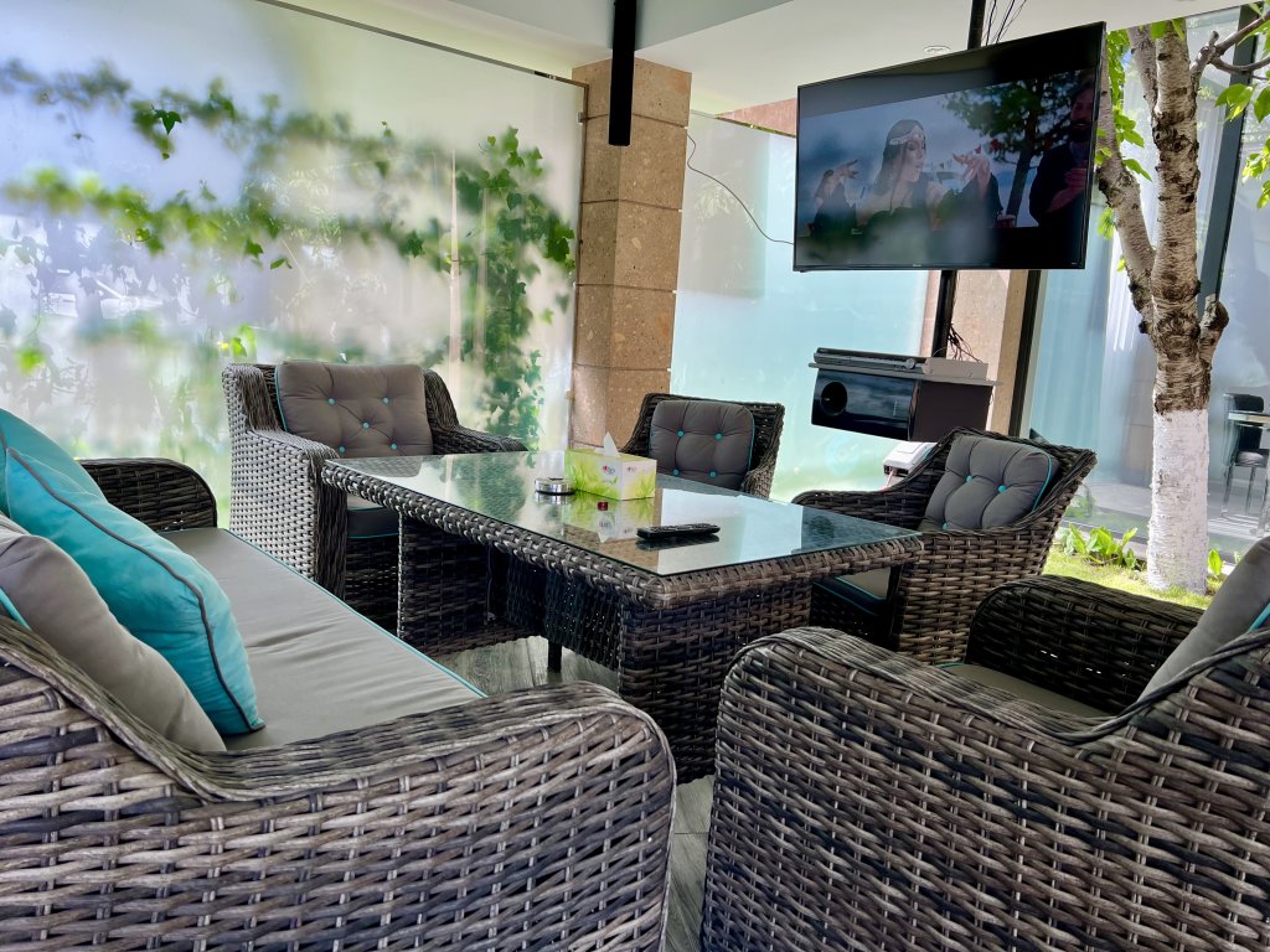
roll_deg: -4.1
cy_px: 476
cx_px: 635
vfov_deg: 53.1
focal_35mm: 26
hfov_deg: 67.3
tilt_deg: -9.2
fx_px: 954
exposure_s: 1/342
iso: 50
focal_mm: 5.7
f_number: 1.5
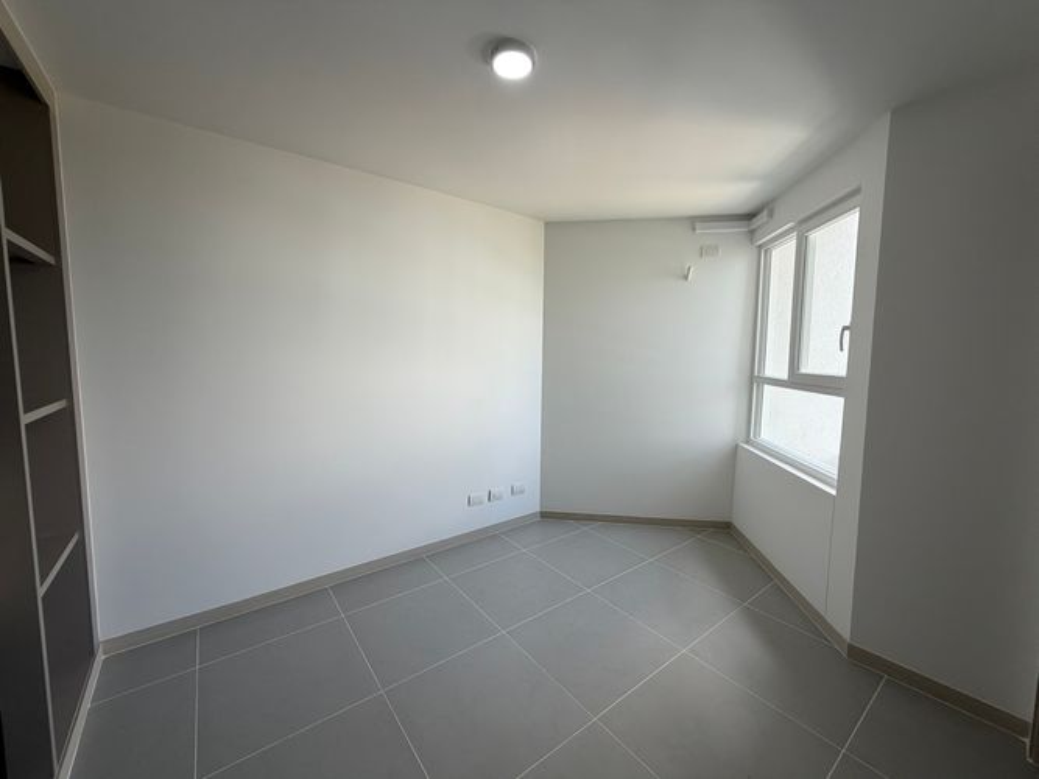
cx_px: 520
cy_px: 390
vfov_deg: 85.7
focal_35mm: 14
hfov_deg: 102.1
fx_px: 420
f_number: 2.2
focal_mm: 2.22
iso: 64
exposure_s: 1/121
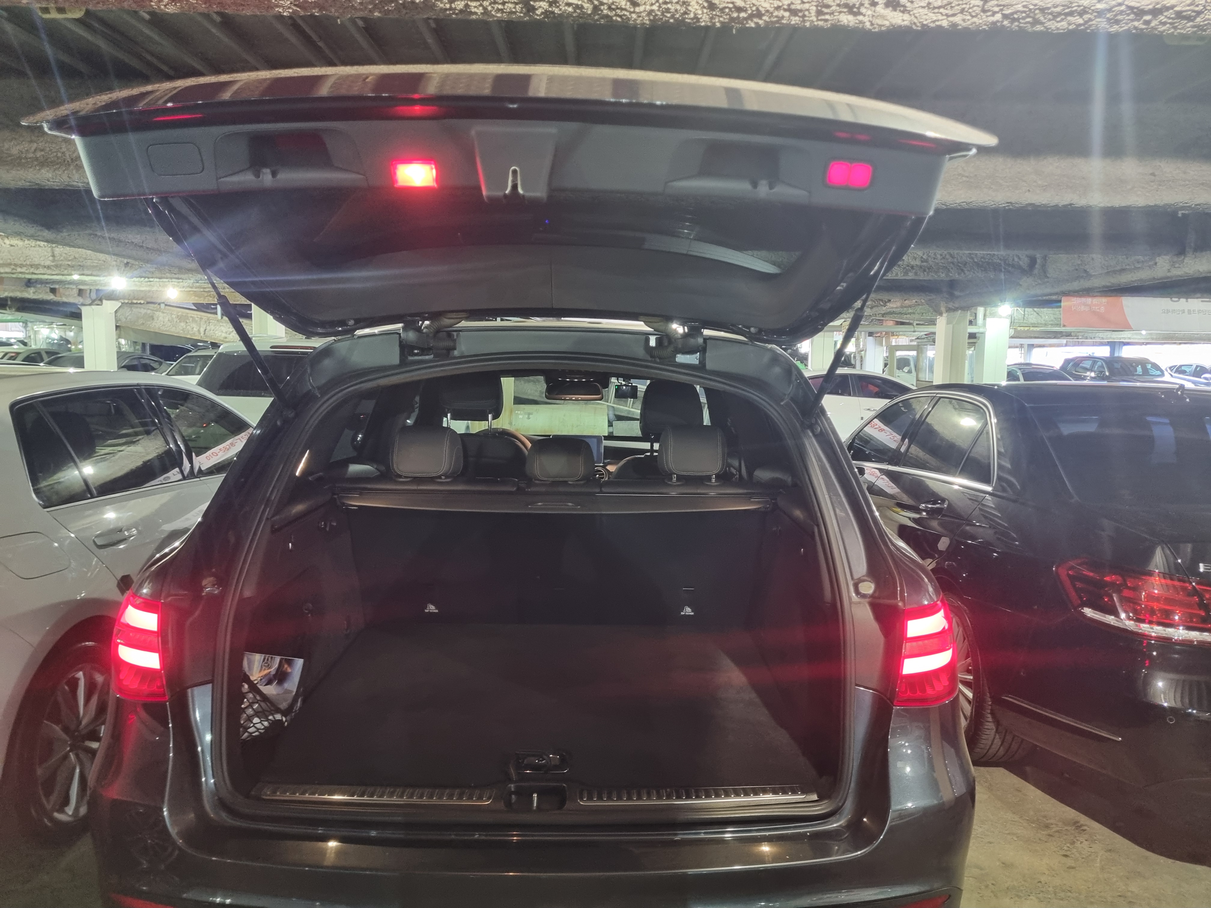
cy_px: 454
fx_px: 910
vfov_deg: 53.1
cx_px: 606
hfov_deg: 67.3
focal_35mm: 26
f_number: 1.8
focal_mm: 5.4
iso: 500
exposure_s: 1/40
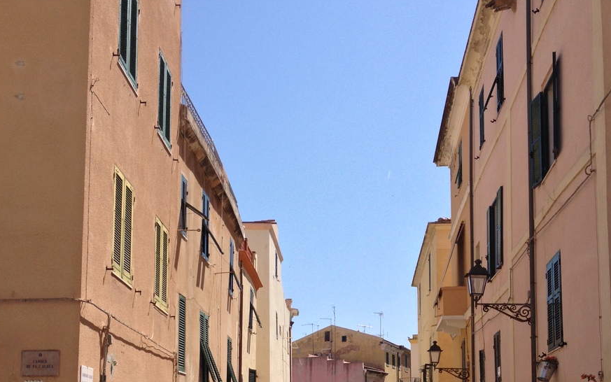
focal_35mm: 51
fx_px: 849
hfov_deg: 39.6
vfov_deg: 24.5
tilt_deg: +5.1
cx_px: 307
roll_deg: +0.7
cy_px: 354
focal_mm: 4.28
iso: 50
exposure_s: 1/1623
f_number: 2.4
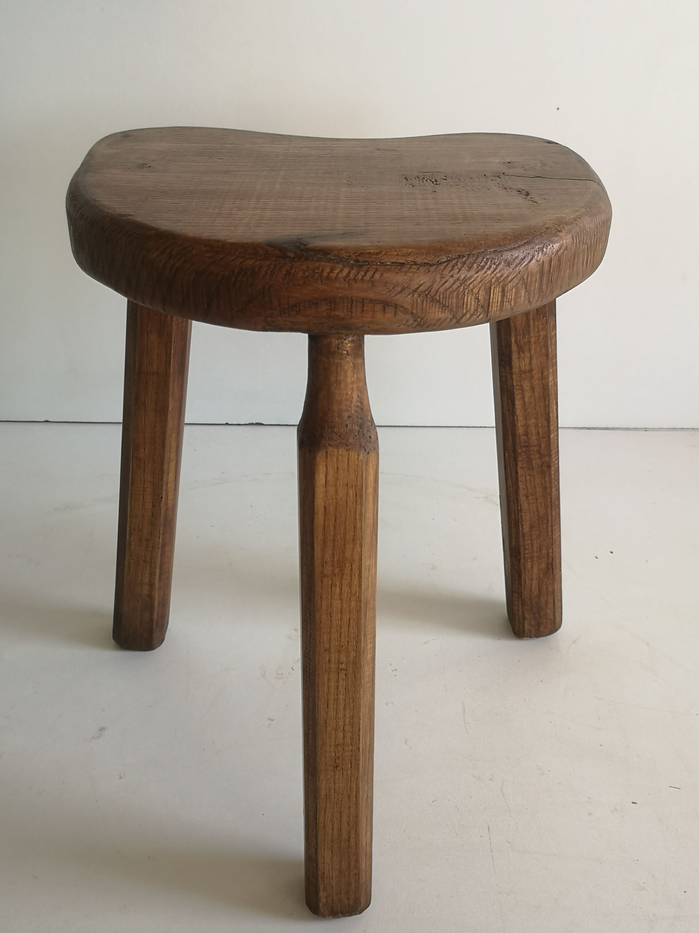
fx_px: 942
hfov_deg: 40.7
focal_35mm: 35
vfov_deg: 52.6
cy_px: 466
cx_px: 350
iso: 50
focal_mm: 3.95
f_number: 1.8
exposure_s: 1/100
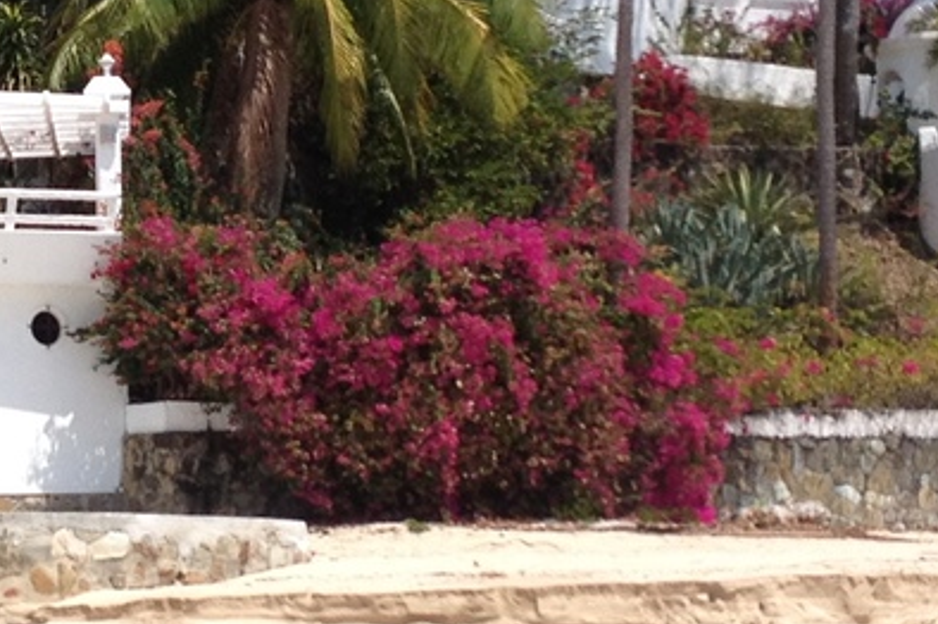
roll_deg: +1.4
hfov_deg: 13.8
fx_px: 3853
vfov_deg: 9.2
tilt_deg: +4.6
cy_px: 207
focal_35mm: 148
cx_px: 90
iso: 50
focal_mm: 4.28
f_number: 2.4
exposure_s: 1/2404
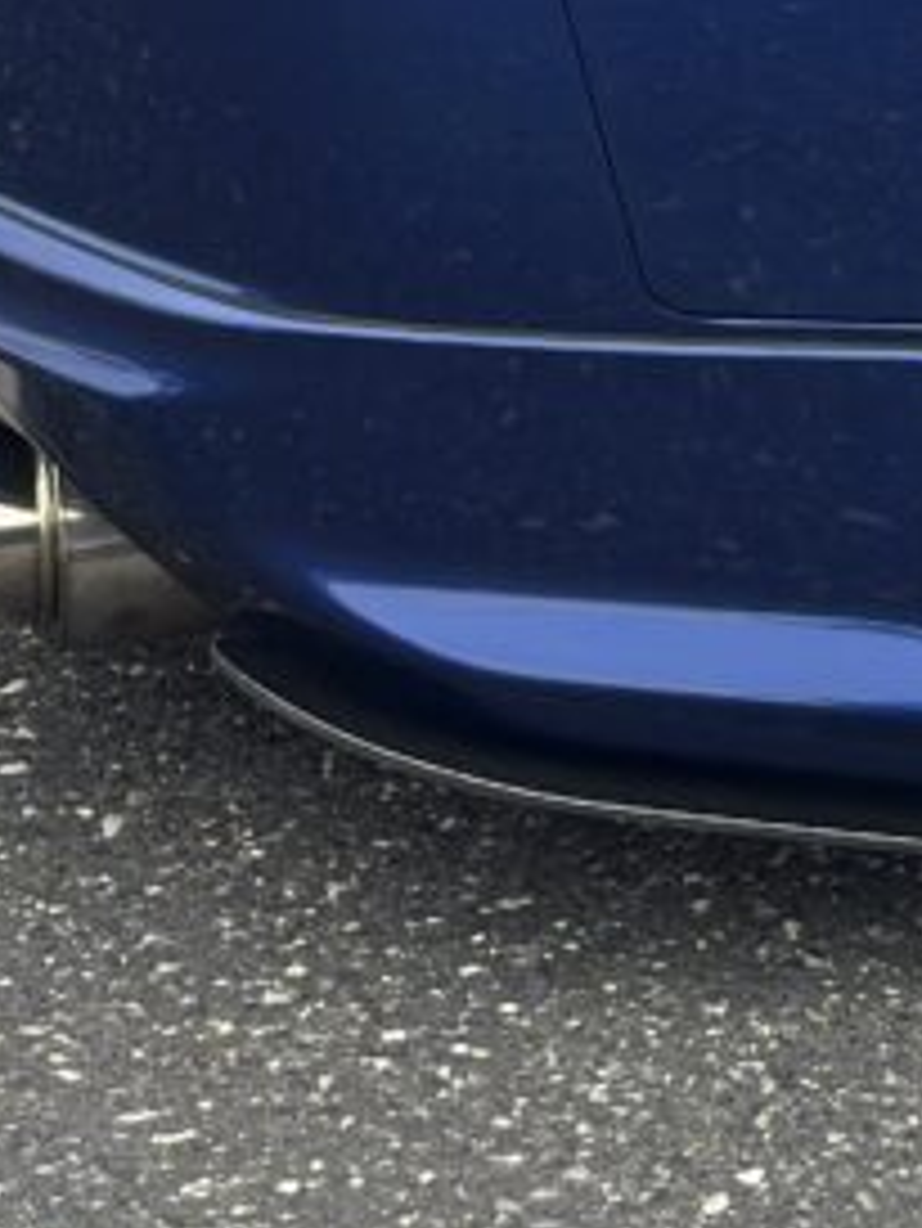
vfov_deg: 10.4
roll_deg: -0.1
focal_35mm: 180
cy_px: -949
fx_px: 6387
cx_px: 1264
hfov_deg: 8.1
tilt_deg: -11.4
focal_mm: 6.86
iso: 80
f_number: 1.78
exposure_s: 1/1639
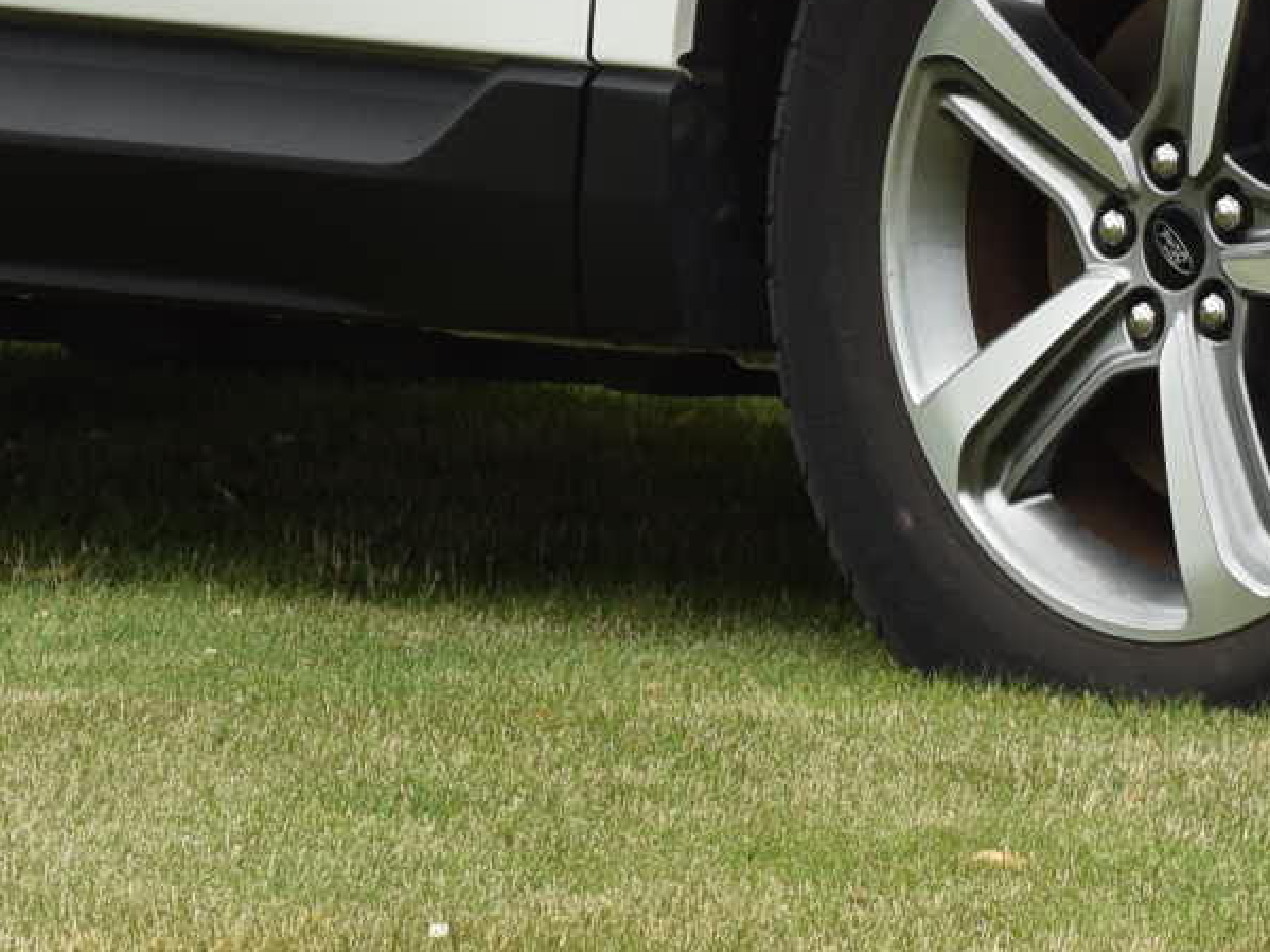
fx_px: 13755
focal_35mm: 375
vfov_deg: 3.9
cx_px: 1028
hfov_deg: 5.3
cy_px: -912
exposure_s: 1/320
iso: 200
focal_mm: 52
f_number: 9
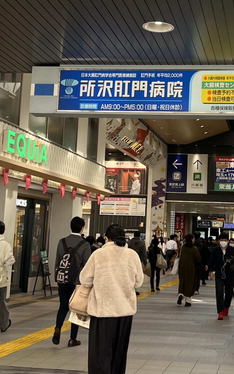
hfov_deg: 20.4
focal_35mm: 63
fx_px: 643
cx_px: 184
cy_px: 156
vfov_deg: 32.4
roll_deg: -1.2
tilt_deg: +6.2
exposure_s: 1/159
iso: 40
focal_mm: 5.7
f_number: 1.5
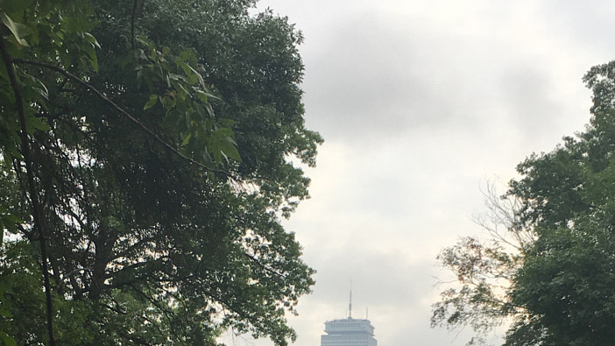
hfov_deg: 29.3
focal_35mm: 72
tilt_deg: +5.3
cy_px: 449
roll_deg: -3.3
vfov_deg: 15.9
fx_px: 1174
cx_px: 313
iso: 25
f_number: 2.2
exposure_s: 1/601
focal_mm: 4.15
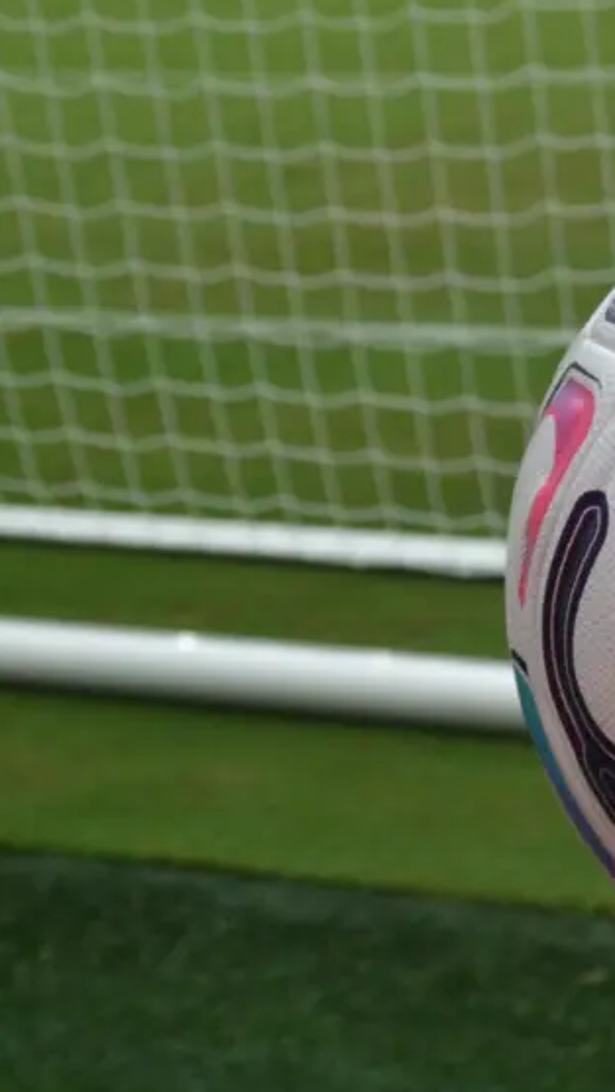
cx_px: 1173
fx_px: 2613
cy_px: 501
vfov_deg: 23.6
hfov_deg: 12.1
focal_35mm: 90
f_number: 6.3
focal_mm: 25
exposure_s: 1/1600
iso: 1000
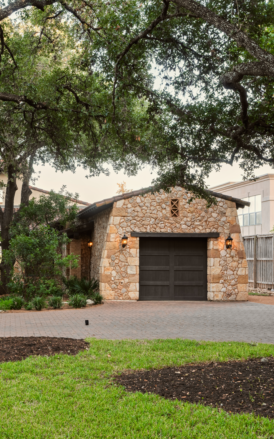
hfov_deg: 24.1
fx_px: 609
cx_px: -9
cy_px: 219
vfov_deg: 39.6
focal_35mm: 51
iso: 320
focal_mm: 45
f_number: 13
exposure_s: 1/3
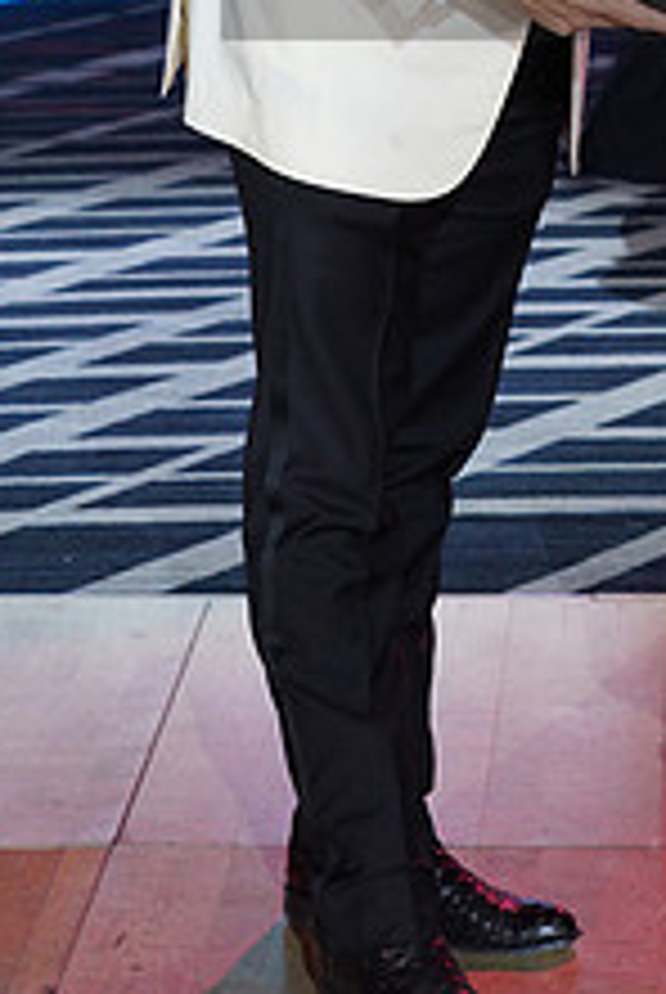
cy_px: -108
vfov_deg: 12.2
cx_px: 844
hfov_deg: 8.2
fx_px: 4564
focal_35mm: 165
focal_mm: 63
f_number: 5
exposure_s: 1/200
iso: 1600
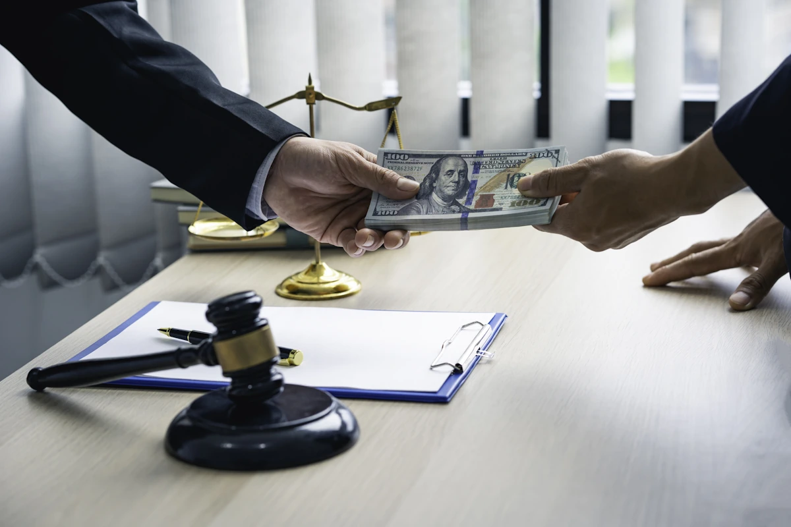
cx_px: 396
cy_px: 264
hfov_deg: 23.9
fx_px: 1867
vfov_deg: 16.1
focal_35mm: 85
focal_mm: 85
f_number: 4
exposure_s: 1/100
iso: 320
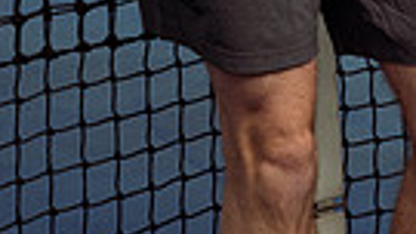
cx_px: 228
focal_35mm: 164
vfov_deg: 6.8
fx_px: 1809
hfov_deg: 13.1
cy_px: -437
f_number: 5.6
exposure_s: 1/250
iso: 250
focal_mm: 47
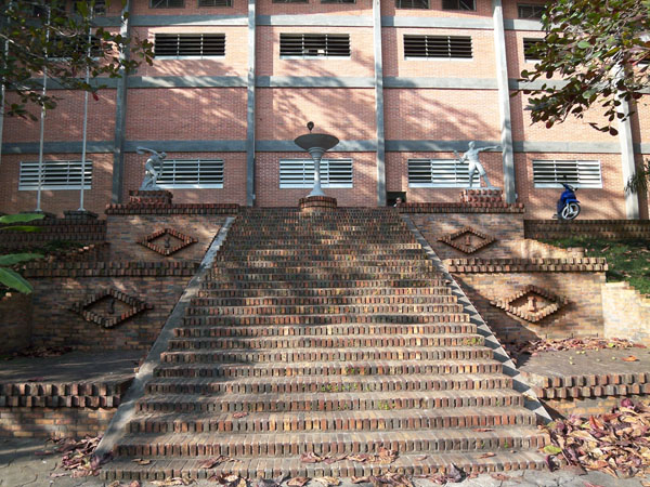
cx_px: 325
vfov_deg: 58.9
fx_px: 432
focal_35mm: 23
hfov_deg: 73.9
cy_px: 244
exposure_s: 1/250
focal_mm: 3.8
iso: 50
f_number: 2.8
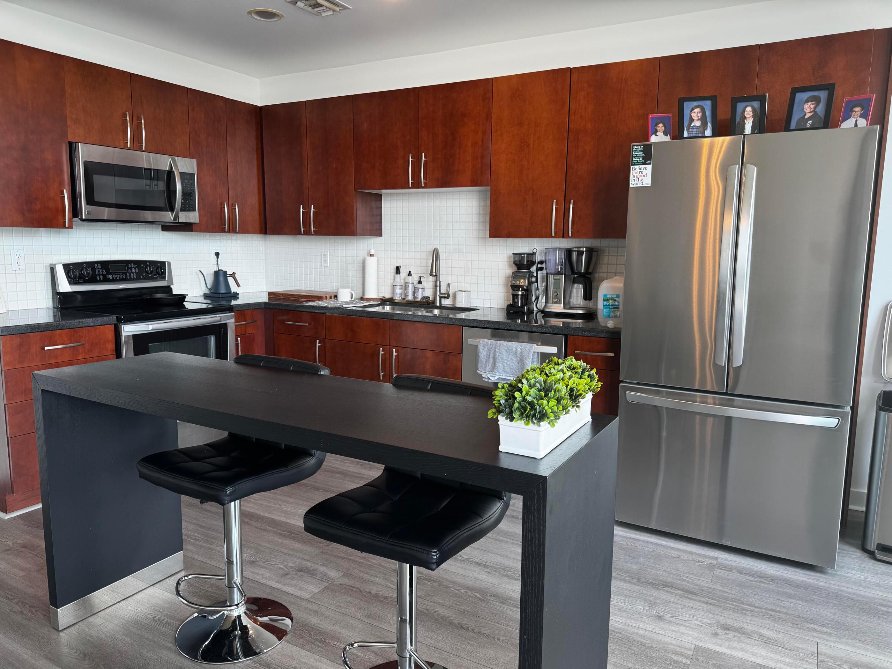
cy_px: 334
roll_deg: -0.9
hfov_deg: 71.6
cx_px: 446
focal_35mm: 24
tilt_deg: -8.5
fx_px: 618
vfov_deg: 56.8
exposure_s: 1/120
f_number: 1.78
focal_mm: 6.76
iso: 80
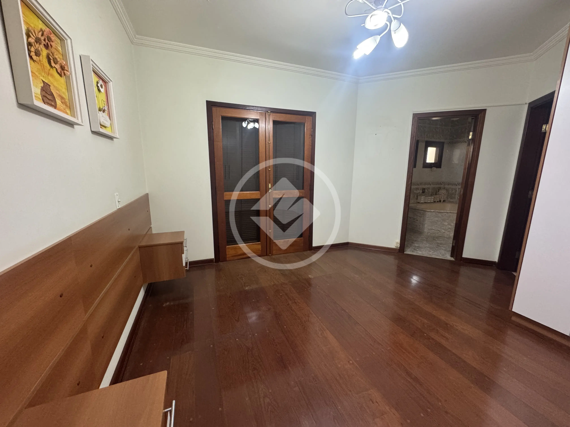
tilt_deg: -8.9
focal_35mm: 14
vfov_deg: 85.7
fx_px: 231
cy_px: 214
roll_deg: +0.9
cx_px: 285
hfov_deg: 102.1
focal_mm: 2.22
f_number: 2.2
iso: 500
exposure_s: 1/60
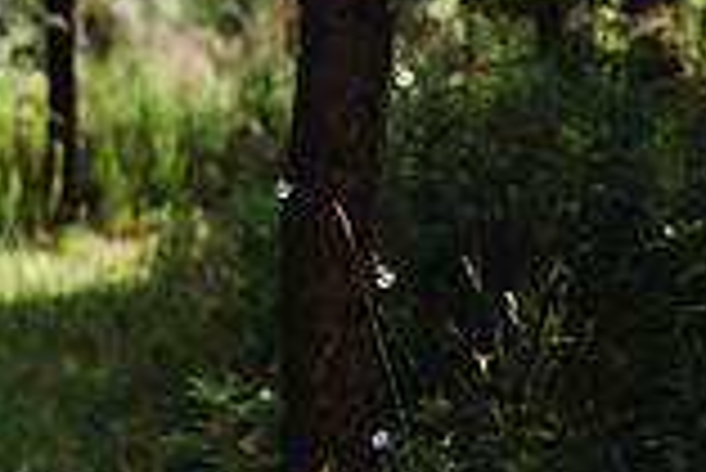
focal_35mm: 166
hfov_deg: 11.4
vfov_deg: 8.3
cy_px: 155
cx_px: -580
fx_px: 3258
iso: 50
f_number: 2.8
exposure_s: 1/200
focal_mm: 45
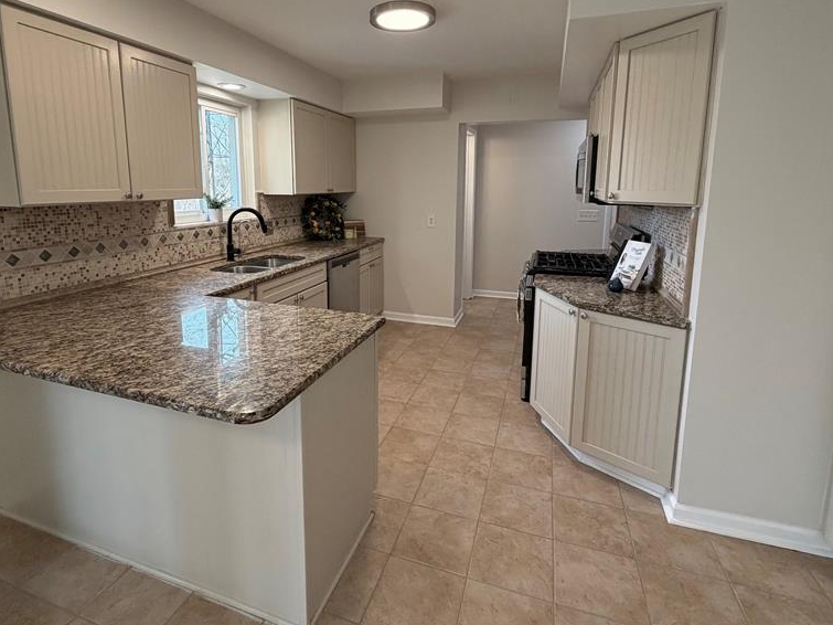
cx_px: 385
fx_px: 457
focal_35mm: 19
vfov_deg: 68.1
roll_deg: +0.0
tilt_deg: -8.8
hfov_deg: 84.5
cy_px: 253
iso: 200
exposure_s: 1/120
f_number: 2.2
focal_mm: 2.22
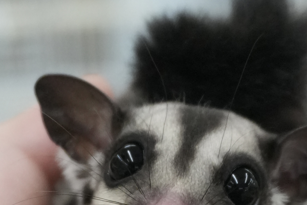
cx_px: 196
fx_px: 887
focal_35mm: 104
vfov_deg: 13.1
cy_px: 174
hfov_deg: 19.6
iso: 3200
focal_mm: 30
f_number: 5
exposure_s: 1/400
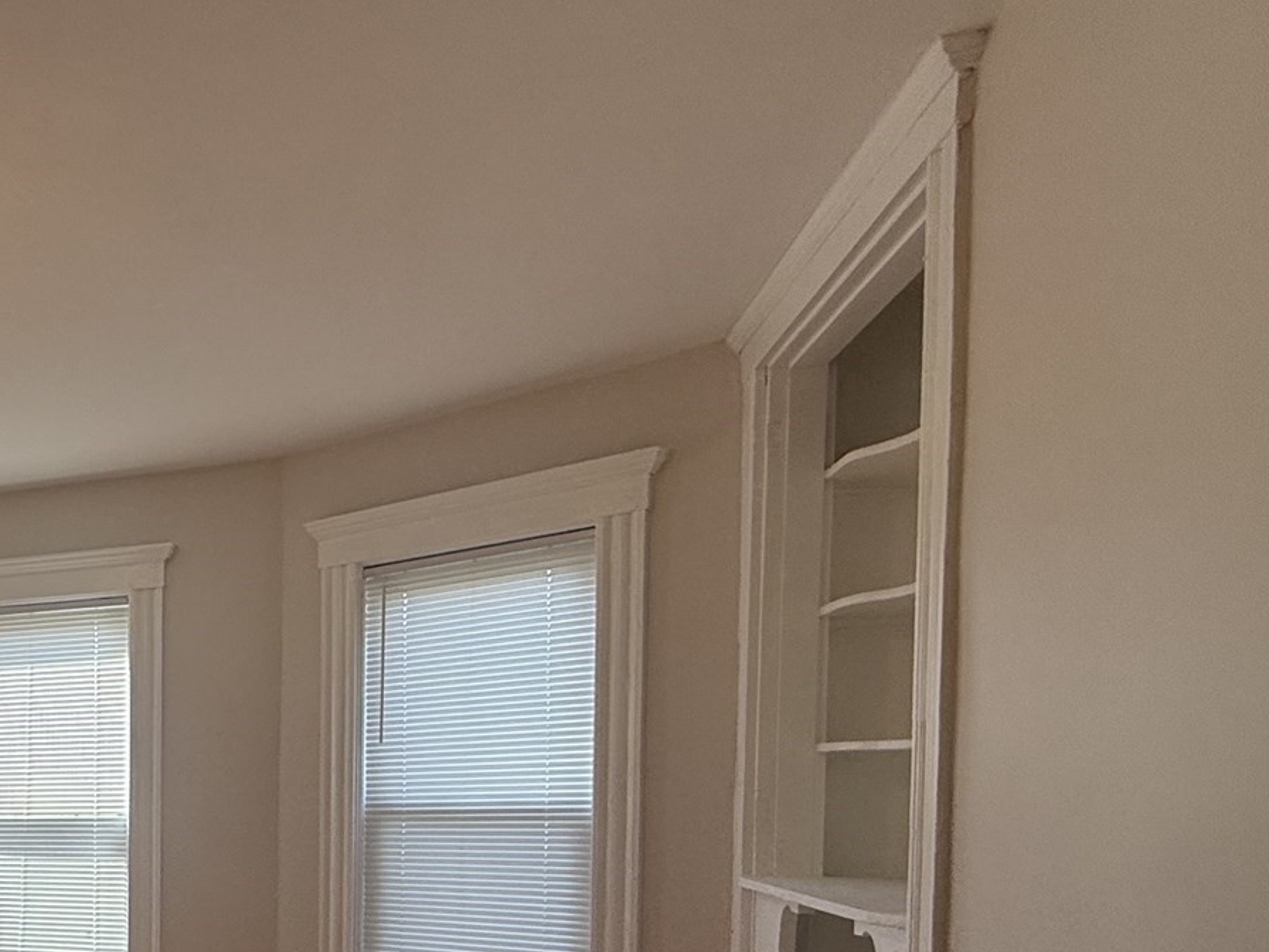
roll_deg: -0.2
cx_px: -149
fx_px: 1173
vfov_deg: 40.8
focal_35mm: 32
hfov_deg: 43.2
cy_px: 856
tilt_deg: -1.4
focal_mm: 2.22
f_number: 2.2
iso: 64
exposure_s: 1/239
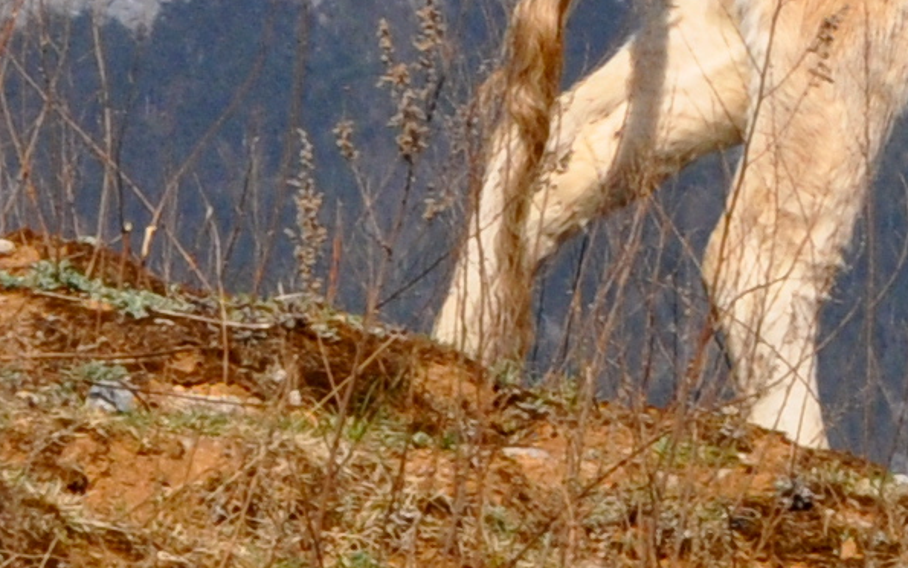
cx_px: 1480
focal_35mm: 638
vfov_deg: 2.1
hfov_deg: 3.3
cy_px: -82
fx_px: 15789
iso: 400
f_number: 13
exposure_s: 1/640
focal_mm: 58
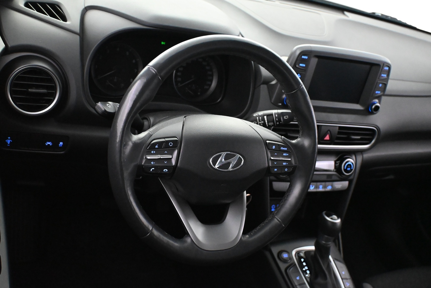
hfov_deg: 48.7
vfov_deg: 33.6
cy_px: 144
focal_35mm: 40
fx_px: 476
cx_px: 216
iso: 8000
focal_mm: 26.5
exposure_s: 1/60
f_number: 4.5
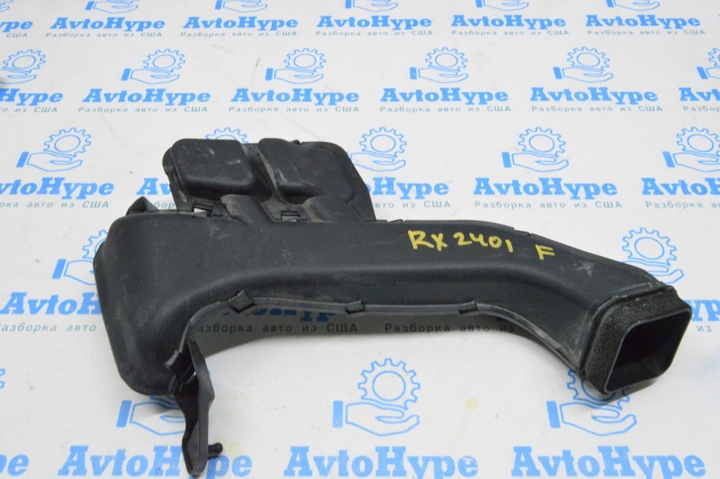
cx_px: 360
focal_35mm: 33
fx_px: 659
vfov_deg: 39.9
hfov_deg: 57.3
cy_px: 240
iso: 6400
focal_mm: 22
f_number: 20
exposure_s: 1/20
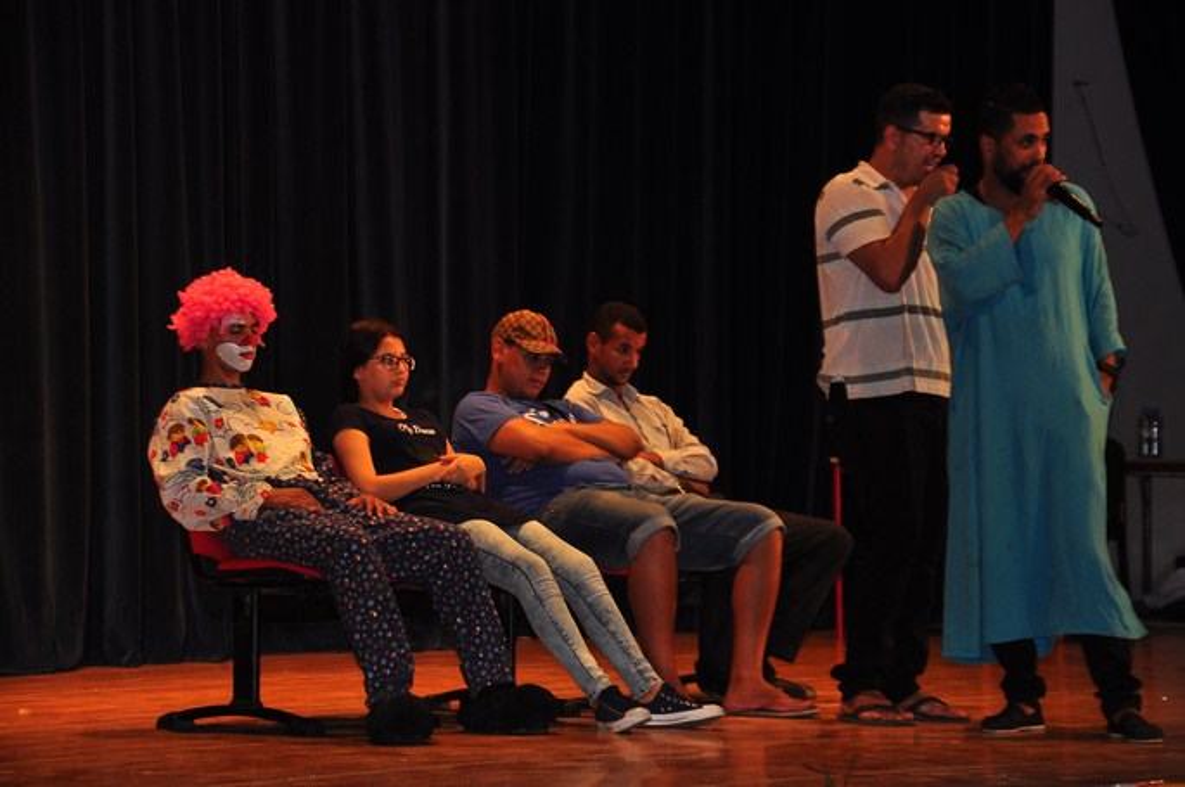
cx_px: 592
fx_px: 3452
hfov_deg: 19.5
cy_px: 394
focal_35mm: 105
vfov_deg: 13.0
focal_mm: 70
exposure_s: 1/60
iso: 400
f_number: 5.3
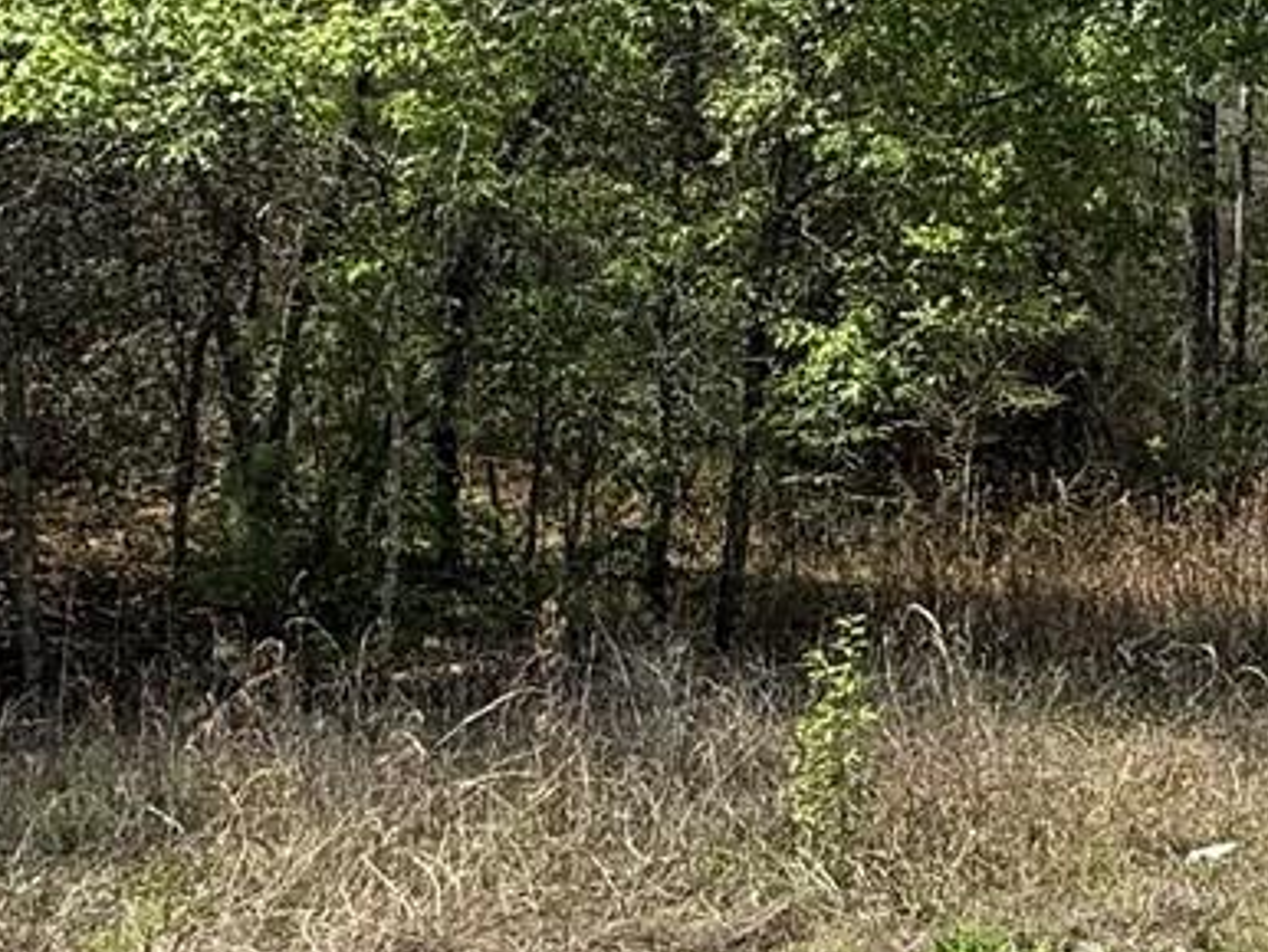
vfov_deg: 25.3
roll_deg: +0.7
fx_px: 2126
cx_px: 1324
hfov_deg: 30.4
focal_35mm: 58
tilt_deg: -3.0
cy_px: 443
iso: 50
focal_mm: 2.22
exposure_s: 1/1167
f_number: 2.2
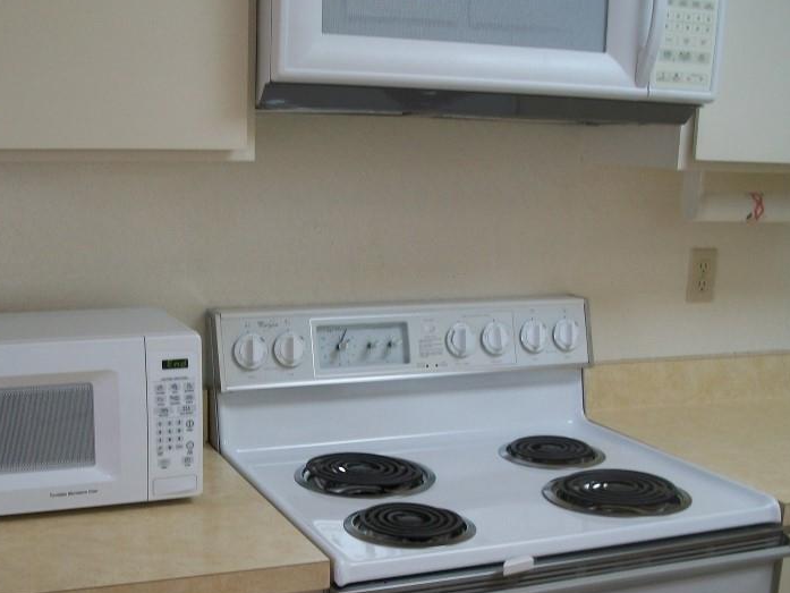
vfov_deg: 30.6
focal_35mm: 47
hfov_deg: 40.1
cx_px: 294
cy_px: 408
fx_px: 1073
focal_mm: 5.7
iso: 80
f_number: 2.9
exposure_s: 1/30
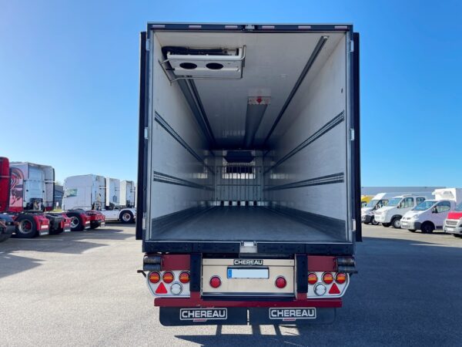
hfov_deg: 67.3
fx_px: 347
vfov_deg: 53.1
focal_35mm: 26
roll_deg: +0.1
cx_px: 231
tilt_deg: +5.7
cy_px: 174
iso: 32
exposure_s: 1/1795
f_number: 1.6
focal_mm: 4.2
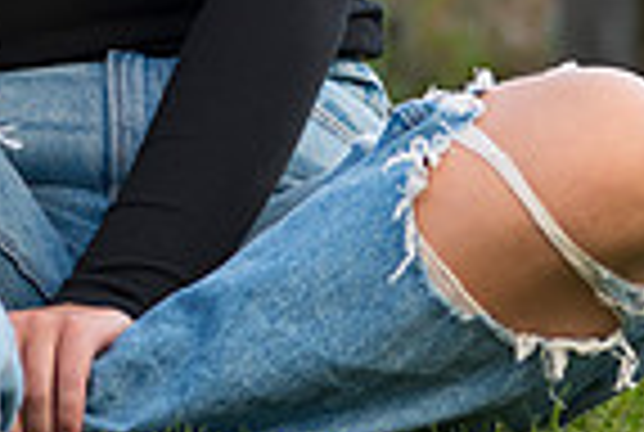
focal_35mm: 523
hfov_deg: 3.9
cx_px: 198
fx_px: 9375
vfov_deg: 2.6
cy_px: -321
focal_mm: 120
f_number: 4.5
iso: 250
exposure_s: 1/250
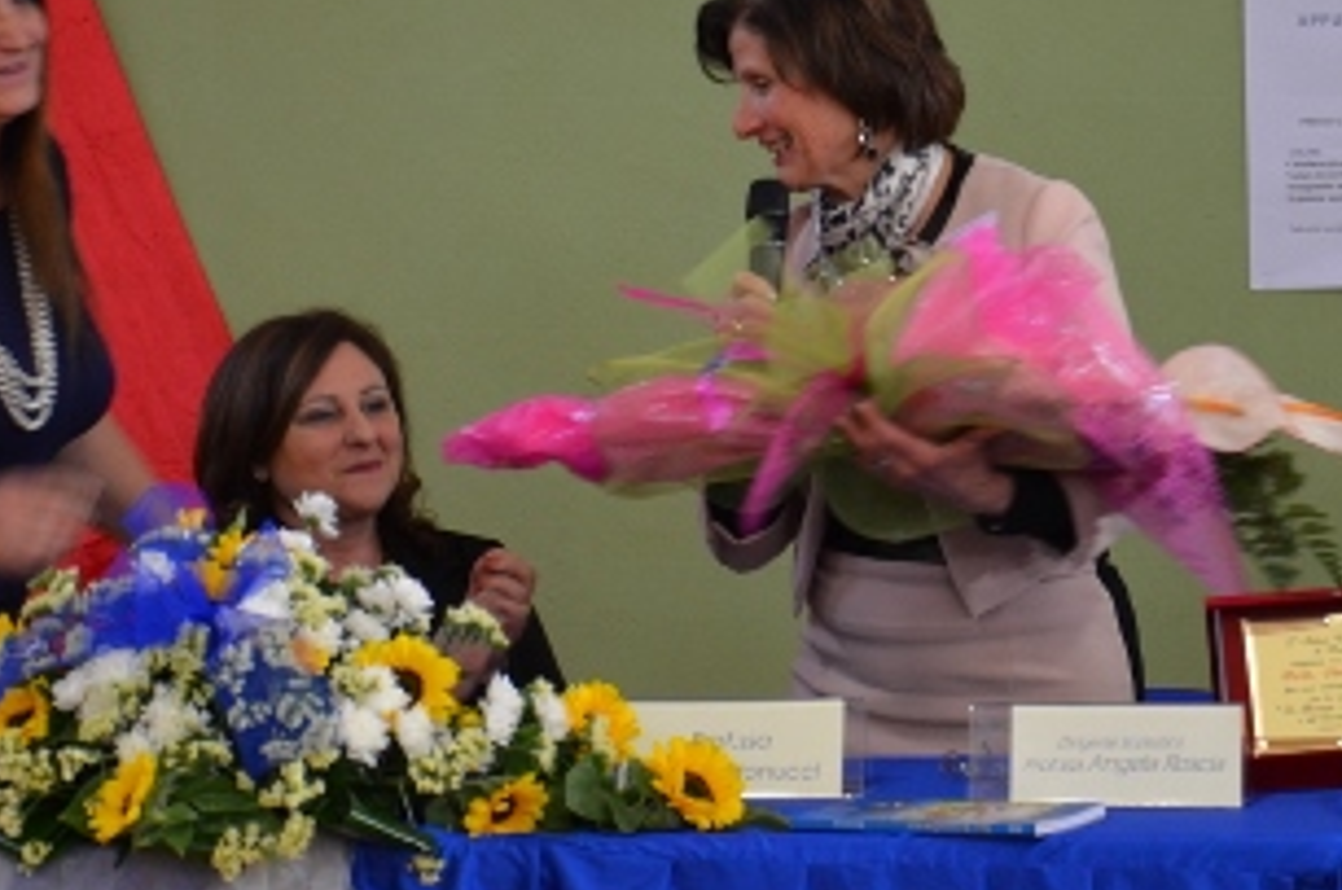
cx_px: 601
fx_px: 5843
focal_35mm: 157
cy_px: 70
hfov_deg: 13.1
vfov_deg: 8.7
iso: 800
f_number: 5
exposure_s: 1/30
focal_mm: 50
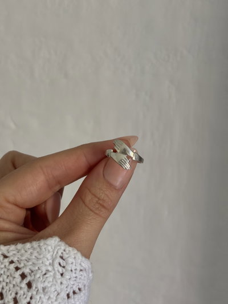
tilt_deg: -12.8
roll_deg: -0.5
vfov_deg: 36.8
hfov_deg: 28.0
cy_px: 152
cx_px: 114
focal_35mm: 52
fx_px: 456
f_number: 1.6
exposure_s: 1/60
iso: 125
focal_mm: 5.96
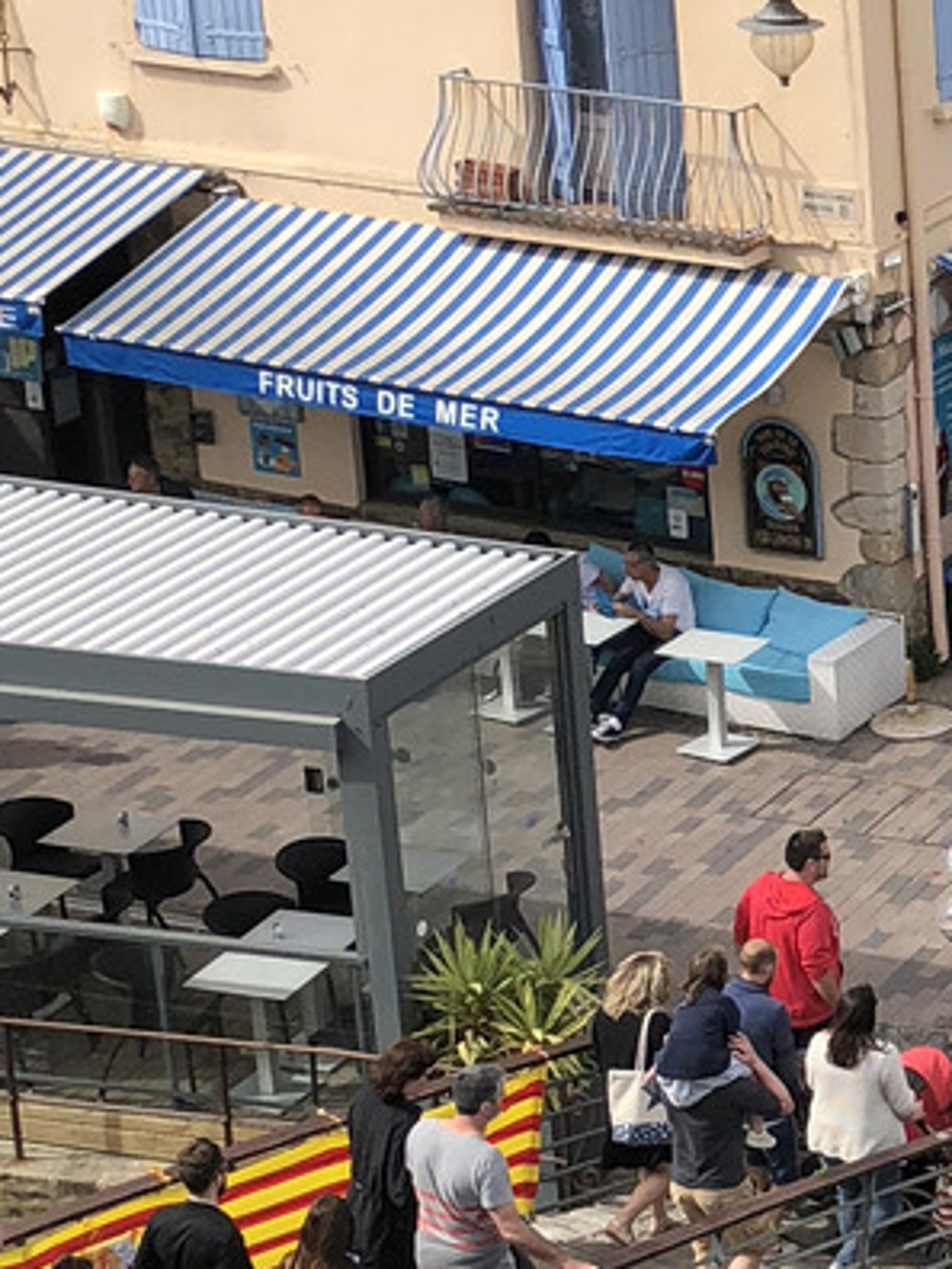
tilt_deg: -19.9
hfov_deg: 12.2
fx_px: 4144
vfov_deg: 17.4
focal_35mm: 113
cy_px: 628
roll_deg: -0.6
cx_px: 1625
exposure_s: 1/1230
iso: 20
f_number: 1.8
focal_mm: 4
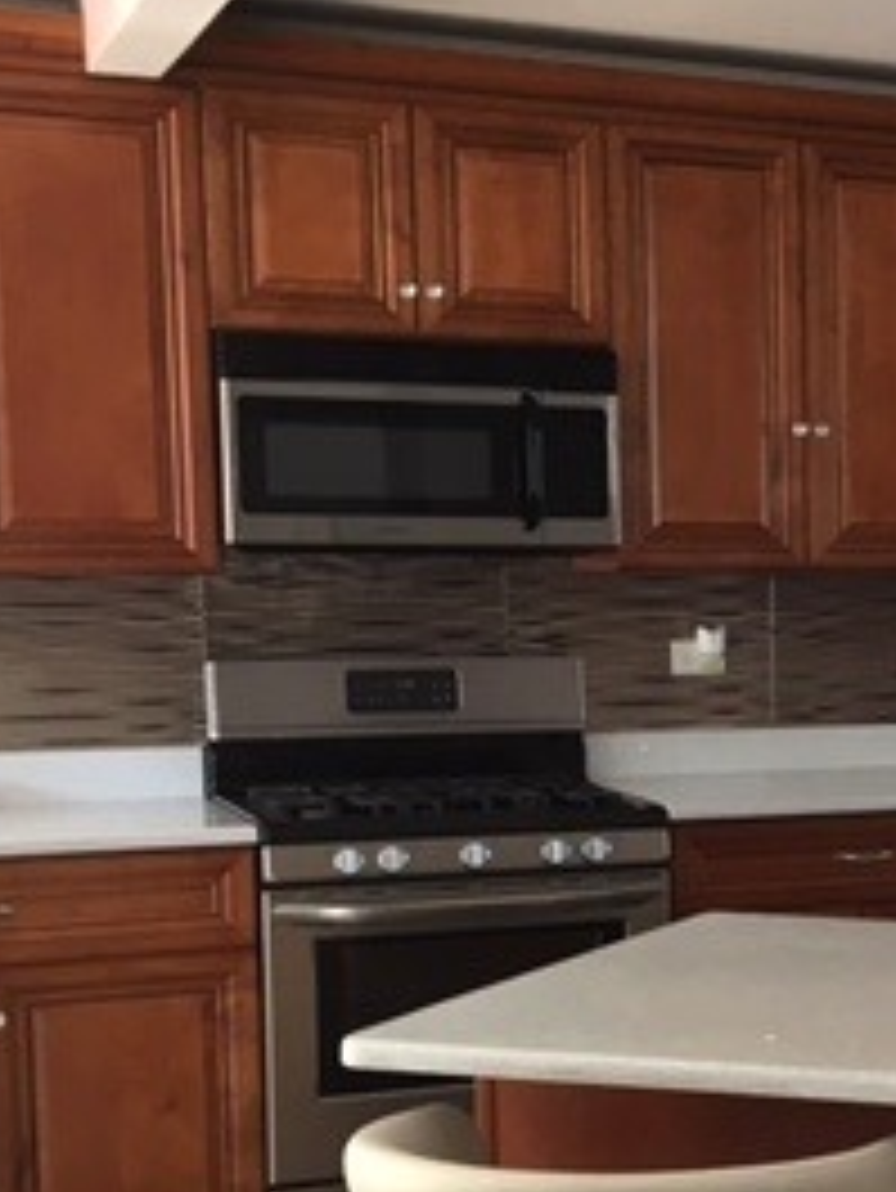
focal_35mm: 70
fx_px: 2414
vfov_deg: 27.6
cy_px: 805
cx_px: 1153
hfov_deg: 19.5
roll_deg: +0.3
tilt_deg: -6.0
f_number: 2.2
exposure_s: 1/30
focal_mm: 4.15
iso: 64
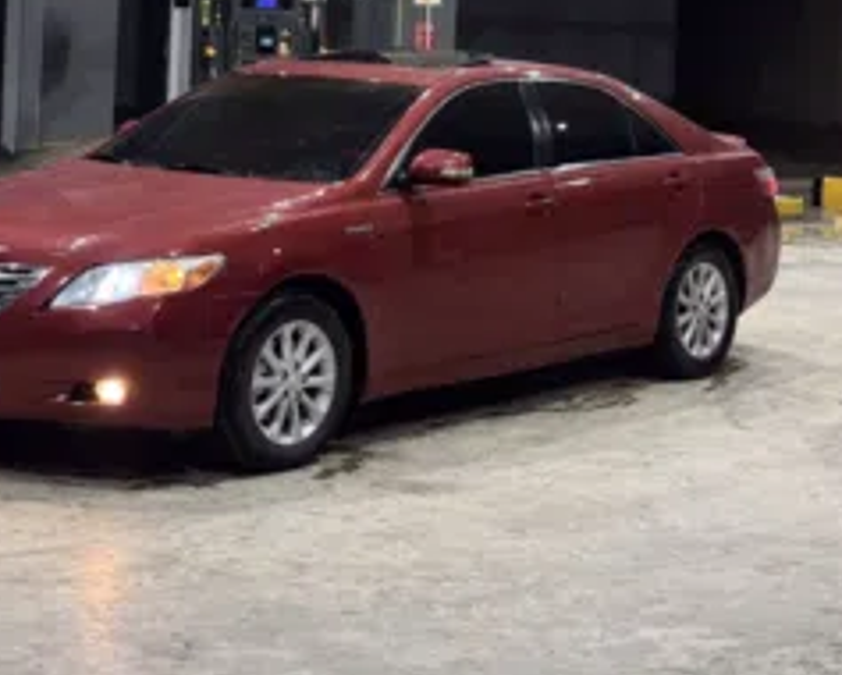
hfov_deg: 24.1
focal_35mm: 79
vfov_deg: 18.8
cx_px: 391
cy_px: -21
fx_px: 1970
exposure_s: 1/50
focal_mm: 6.76
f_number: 1.78
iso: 100
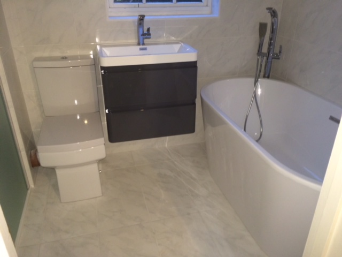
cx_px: 171
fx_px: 287
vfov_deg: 48.2
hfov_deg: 61.7
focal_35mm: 29
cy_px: 128
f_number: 2.2
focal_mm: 4.15
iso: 80
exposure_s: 1/17
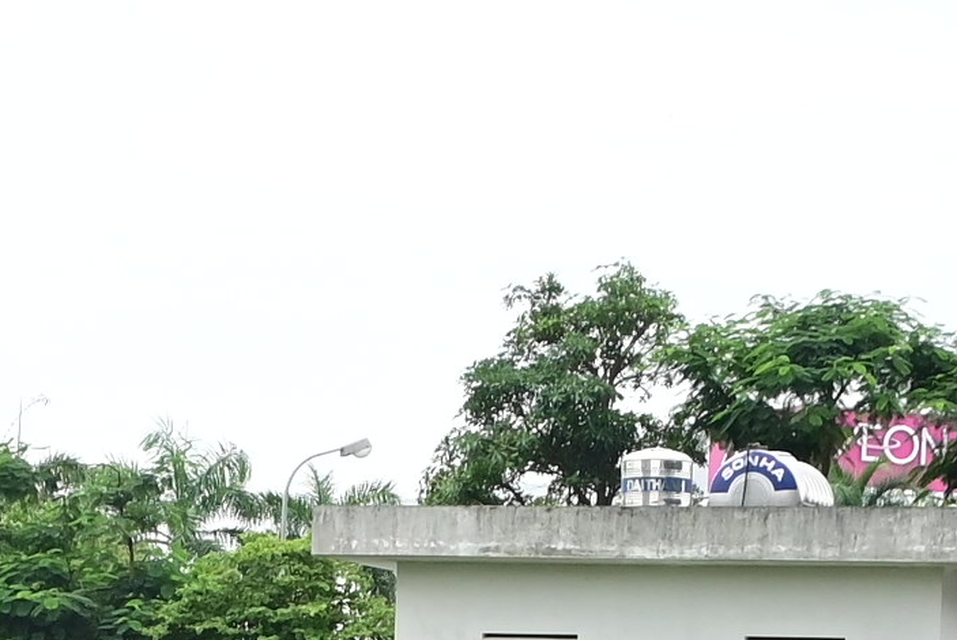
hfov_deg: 13.1
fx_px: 4124
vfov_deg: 8.7
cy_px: 953
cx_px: 128
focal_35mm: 155
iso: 400
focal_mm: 25
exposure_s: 1/200
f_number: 9
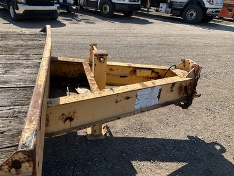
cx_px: 117
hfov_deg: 61.7
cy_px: 88
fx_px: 196
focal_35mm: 29
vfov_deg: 48.2
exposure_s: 1/1144
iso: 25
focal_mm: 3
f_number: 1.8
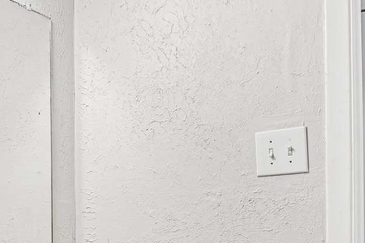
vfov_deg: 22.1
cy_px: 220
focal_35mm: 60
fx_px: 609
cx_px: -74
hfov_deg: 28.9
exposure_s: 1/13
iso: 400
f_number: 8
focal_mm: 18
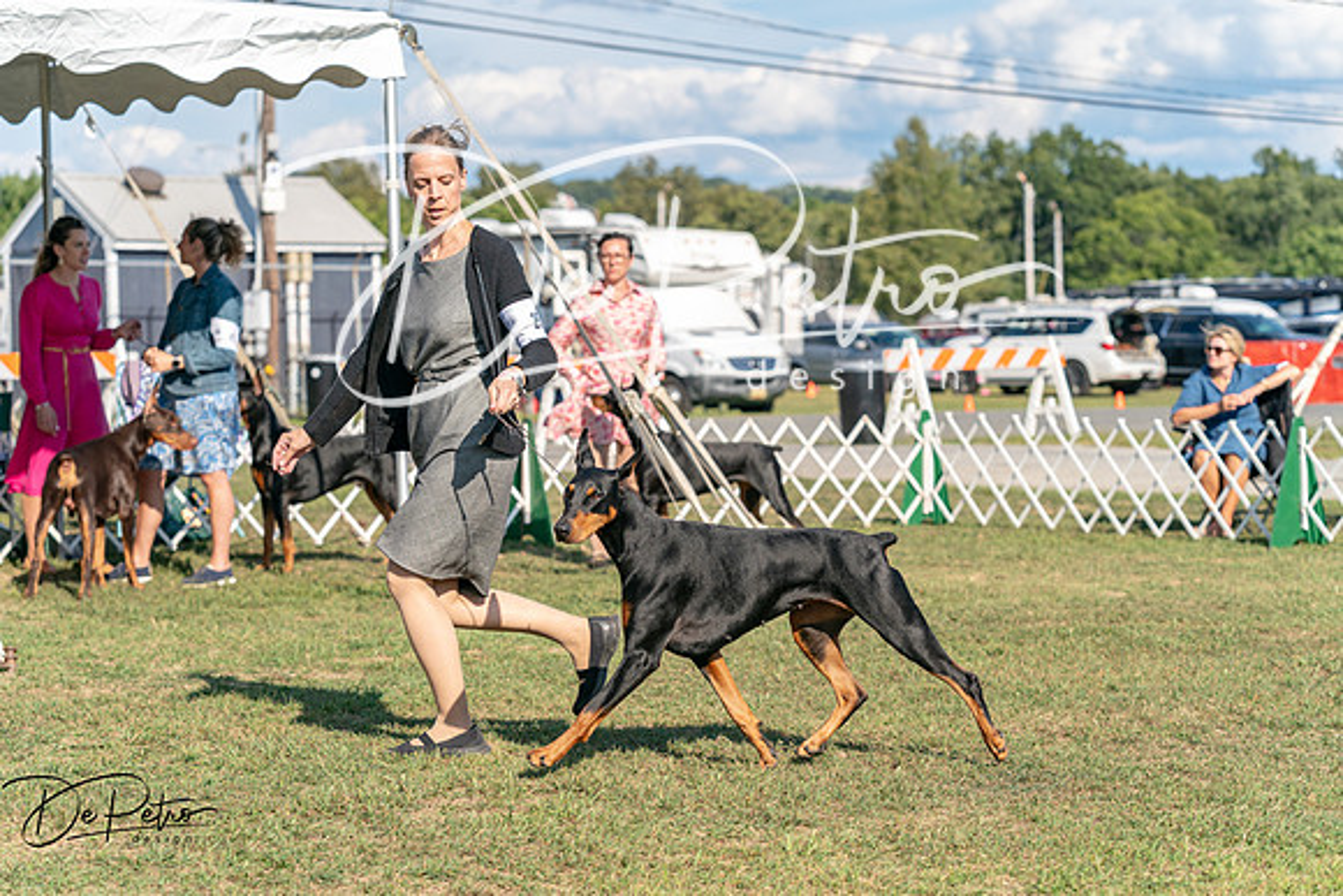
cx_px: 672
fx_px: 3395
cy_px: 448
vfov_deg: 15.0
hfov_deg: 22.4
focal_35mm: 91
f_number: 4.5
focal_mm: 91
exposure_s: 1/1600
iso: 320
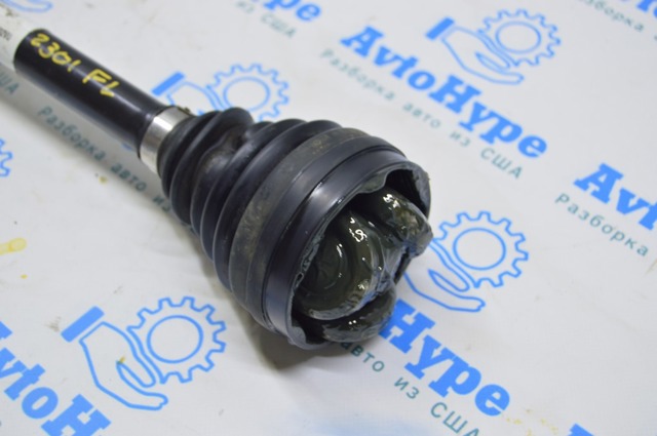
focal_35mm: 57
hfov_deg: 35.1
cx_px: 328
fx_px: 1039
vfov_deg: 23.7
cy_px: 218
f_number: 5.6
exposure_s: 1/20
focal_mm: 38
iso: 400
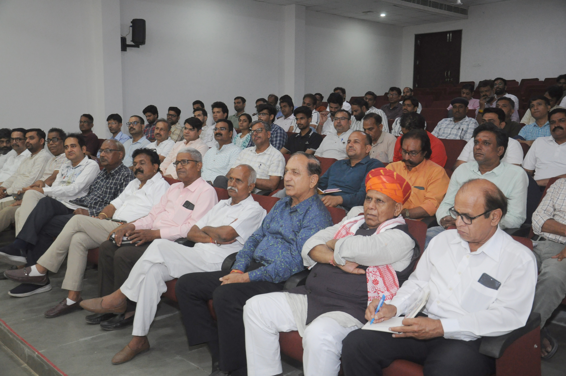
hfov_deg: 53.2
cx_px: 283
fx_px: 565
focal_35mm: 36
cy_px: 188
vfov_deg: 36.8
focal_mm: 24
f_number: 5.6
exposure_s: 1/60
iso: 1250
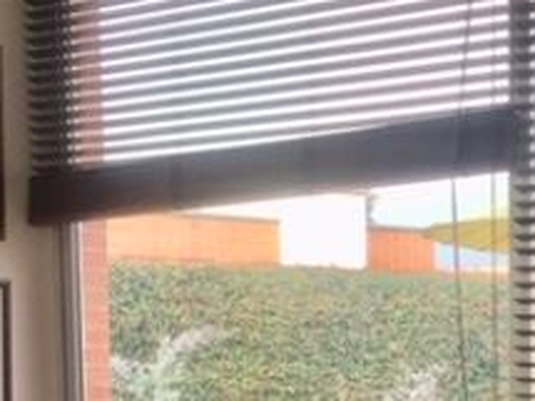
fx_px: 1390
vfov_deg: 15.8
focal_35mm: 90
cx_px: 464
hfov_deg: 21.4
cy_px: 466
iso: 40
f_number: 2.2
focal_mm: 4.15
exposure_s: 1/120
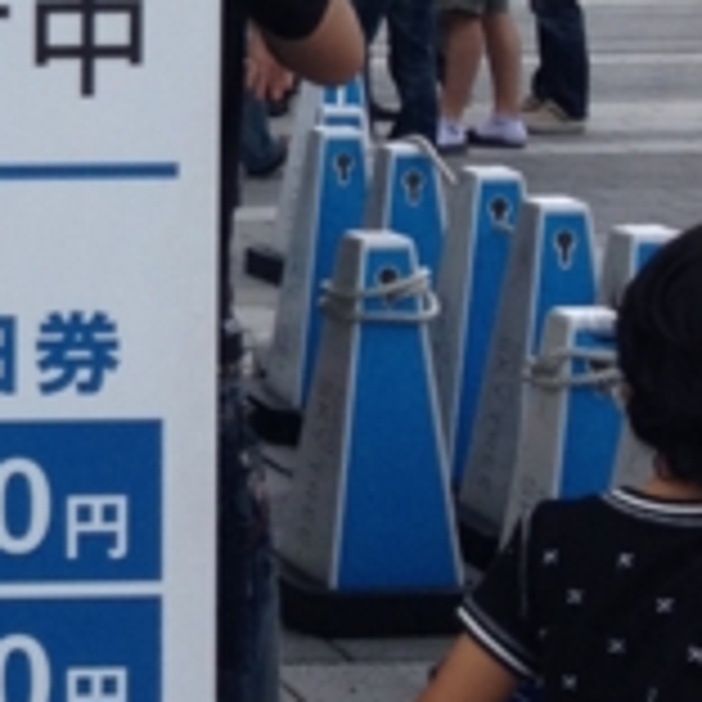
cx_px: -634
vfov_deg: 10.9
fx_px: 3648
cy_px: 27
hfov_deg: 10.3
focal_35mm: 159
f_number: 2.4
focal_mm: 4.28
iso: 50
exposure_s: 1/849
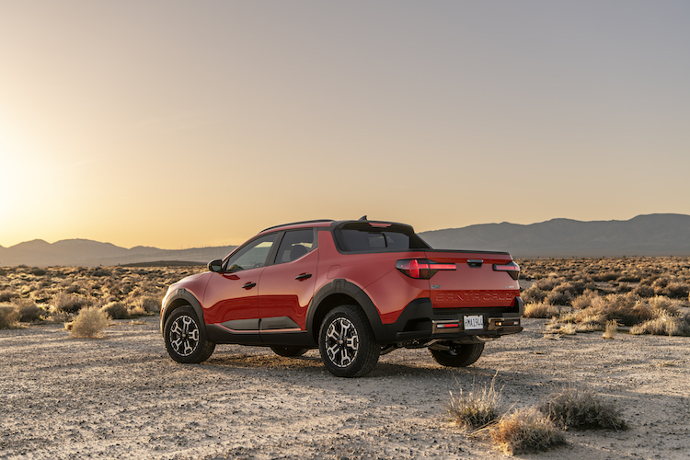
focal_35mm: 48
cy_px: 230
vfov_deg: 28.1
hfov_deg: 41.1
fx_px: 920
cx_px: 345
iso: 64
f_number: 5
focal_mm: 48
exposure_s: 1/250
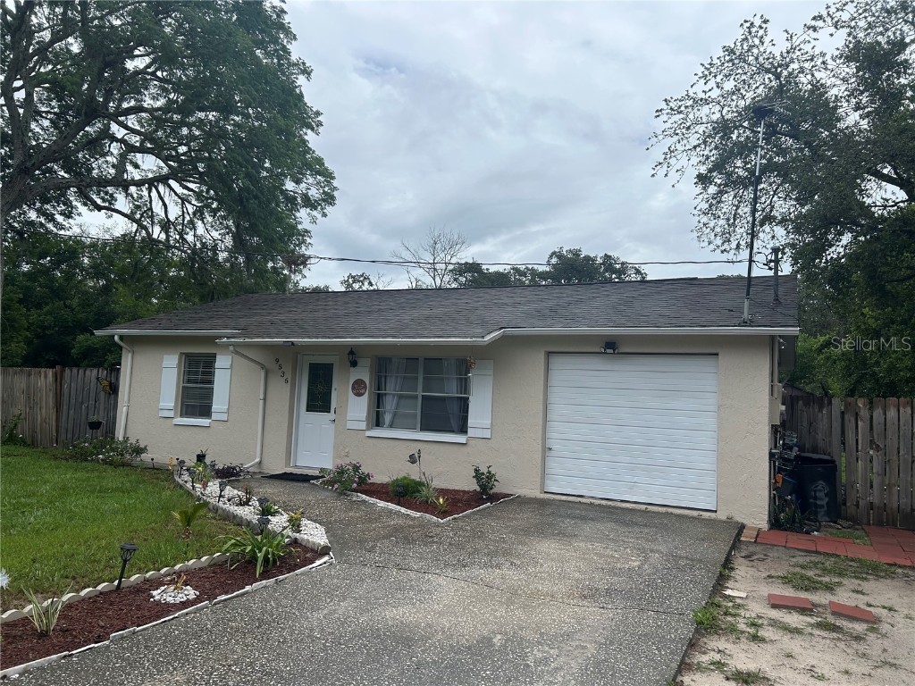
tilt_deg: +3.8
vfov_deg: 53.1
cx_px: 458
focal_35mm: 26
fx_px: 687
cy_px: 343
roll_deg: -2.2
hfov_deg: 67.3
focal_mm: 5.7
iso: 50
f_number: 1.5
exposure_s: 1/7463
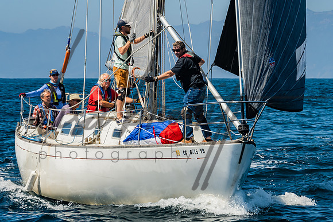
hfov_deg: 9.8
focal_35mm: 210
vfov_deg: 6.5
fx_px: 1943
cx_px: 166
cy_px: -4
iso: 160
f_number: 6.3
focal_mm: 97
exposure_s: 1/400
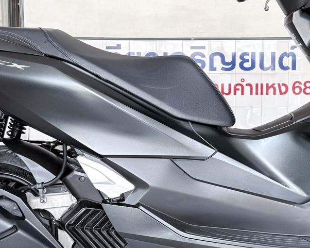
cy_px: 126
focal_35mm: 54
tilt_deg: -5.9
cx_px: 195
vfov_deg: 28.1
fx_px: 495
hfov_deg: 34.6
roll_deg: +0.6
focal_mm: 5.96
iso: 125
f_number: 1.6
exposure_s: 1/95
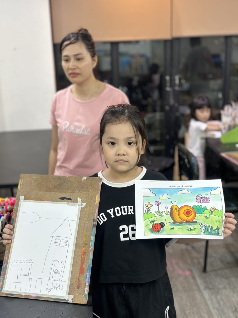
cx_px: 119
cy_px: 159
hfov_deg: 30.3
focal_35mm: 48
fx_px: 440
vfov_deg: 39.7
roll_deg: +0.9
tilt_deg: -14.8
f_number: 1.78
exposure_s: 1/100
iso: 125
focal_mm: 6.86
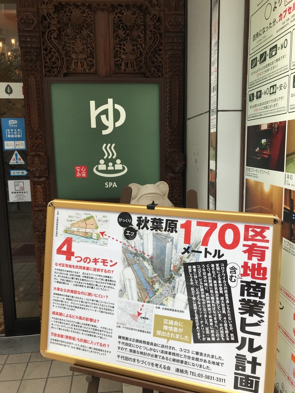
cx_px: 148
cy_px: 196
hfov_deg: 49.7
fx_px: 318
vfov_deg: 63.4
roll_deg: +2.1
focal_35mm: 28
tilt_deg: -8.9
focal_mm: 3.99
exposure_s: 1/352
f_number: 1.8
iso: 20
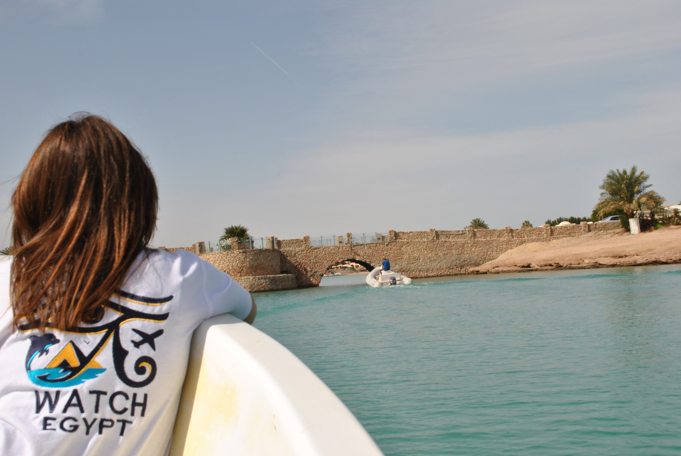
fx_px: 814
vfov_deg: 31.3
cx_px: 340
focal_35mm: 43
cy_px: 233
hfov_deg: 45.4
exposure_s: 1/125
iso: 125
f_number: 5.6
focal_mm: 28
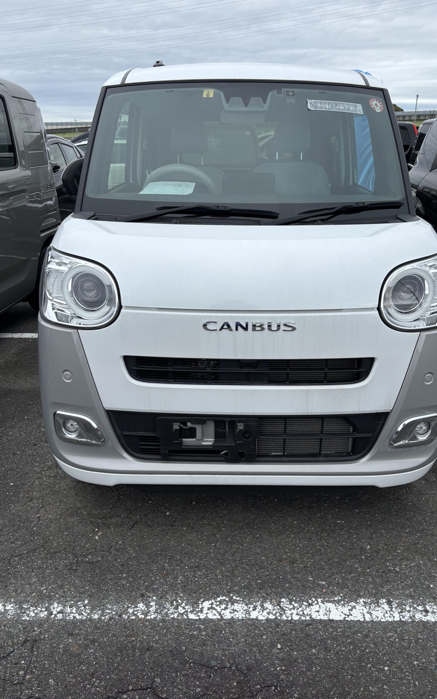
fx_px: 534
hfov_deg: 44.5
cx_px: 236
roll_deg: -0.4
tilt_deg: -20.4
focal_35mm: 28
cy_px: 348
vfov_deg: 66.5
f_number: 1.6
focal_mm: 5.96
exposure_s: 1/2242
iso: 50
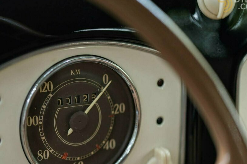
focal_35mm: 125
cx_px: 80
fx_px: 858
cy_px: 112
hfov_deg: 16.3
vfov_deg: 11.0
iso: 800
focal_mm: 85
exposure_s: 1/50
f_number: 2
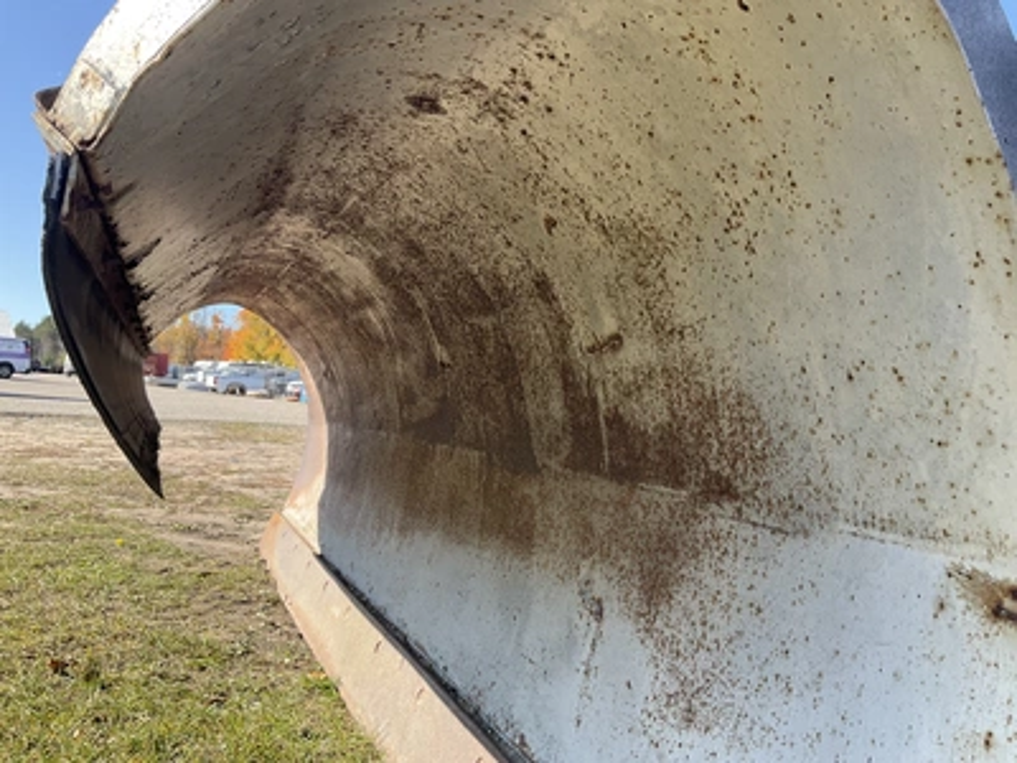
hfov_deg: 61.7
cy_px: 382
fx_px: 852
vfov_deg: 48.2
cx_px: 508
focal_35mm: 29
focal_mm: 3
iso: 25
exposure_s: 1/461
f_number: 1.8
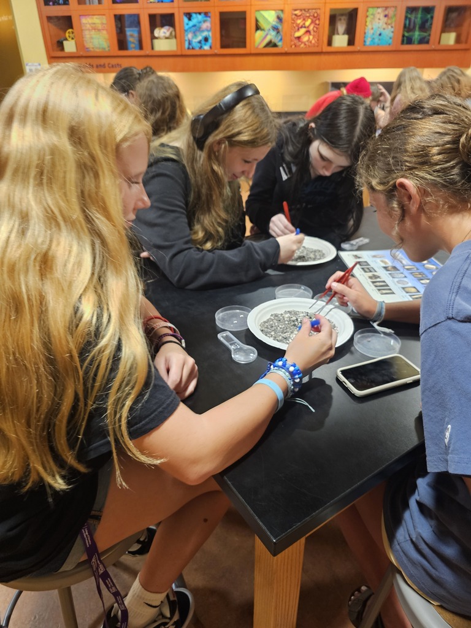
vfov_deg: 73.9
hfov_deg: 58.9
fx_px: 417
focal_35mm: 23
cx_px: 236
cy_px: 314
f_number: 1.7
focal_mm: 6.3
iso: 500
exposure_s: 1/60
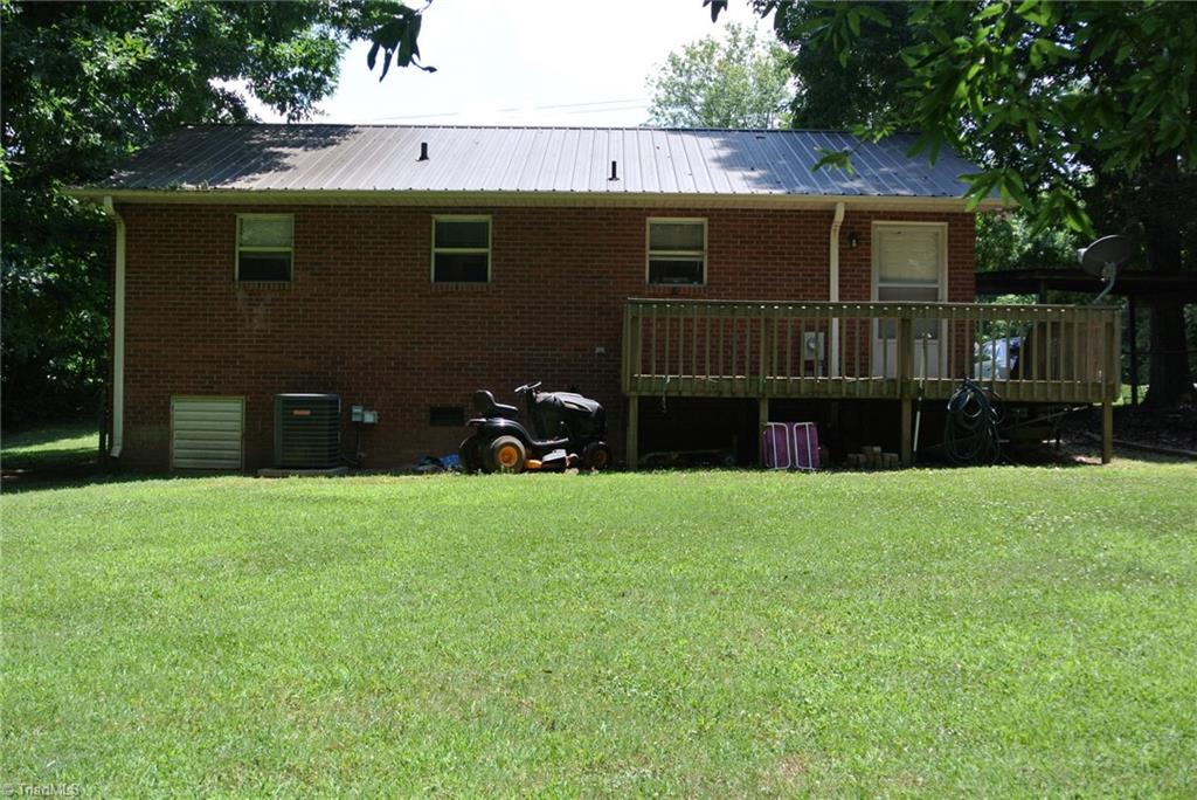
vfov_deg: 34.3
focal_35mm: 39
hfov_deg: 49.5
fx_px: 1297
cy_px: 400
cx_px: 598
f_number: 4.5
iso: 100
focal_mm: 14.5
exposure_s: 1/320
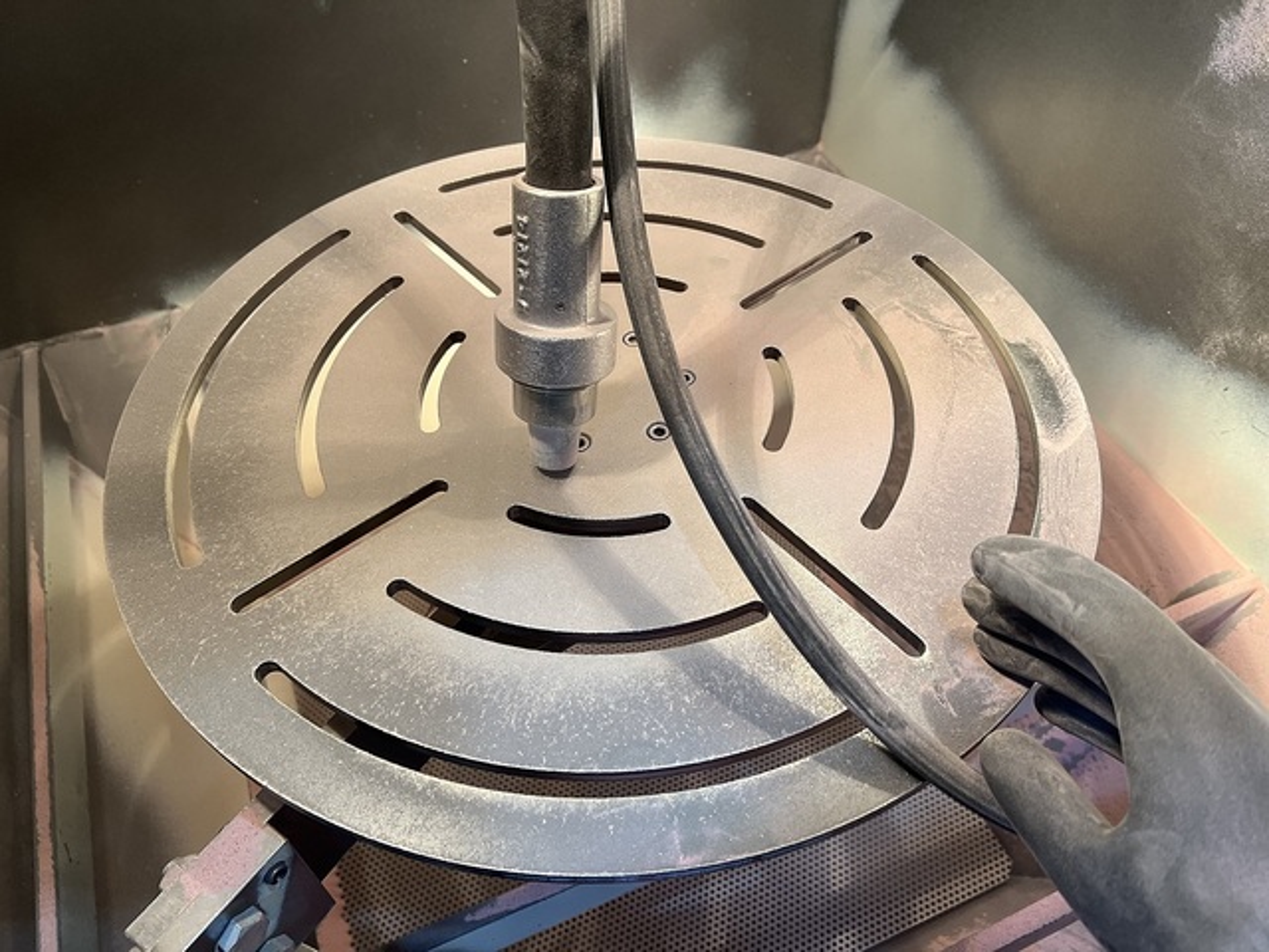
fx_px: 953
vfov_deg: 53.1
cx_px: 634
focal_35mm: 26
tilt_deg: -49.5
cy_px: 476
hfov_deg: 67.3
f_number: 1.5
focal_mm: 5.7
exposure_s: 1/100
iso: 100
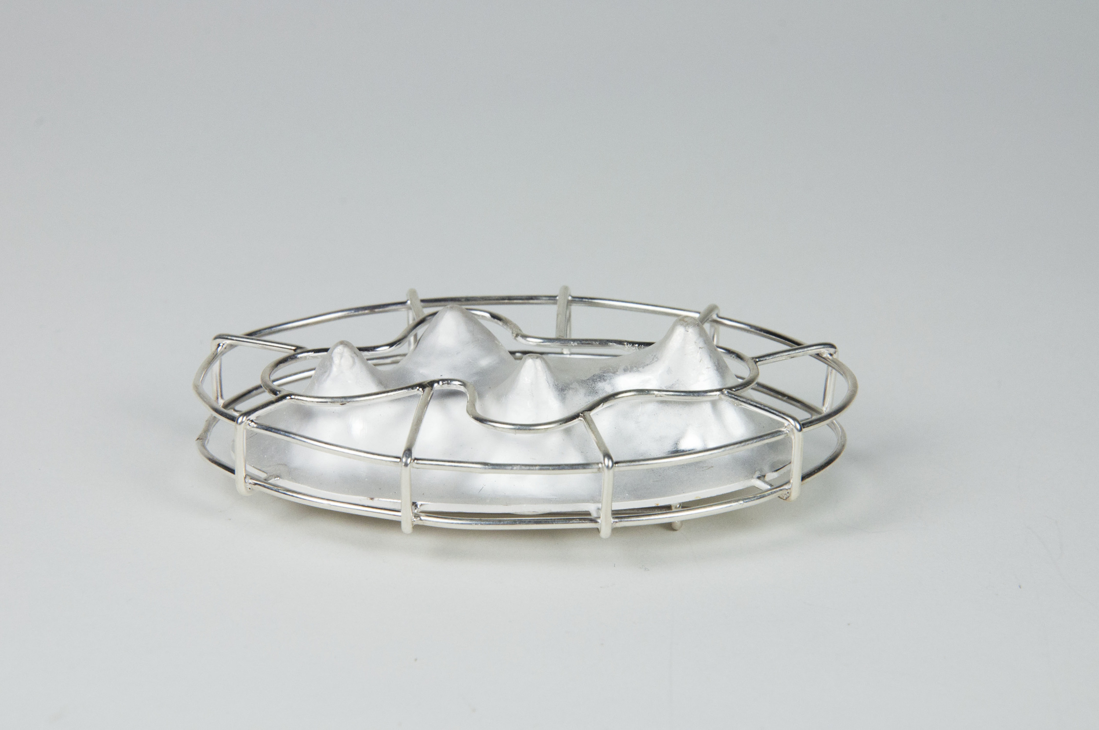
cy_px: 365
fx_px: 4802
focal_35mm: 158
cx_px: 550
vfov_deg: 8.7
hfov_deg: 13.1
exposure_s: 1/100
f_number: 16
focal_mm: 105
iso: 1000
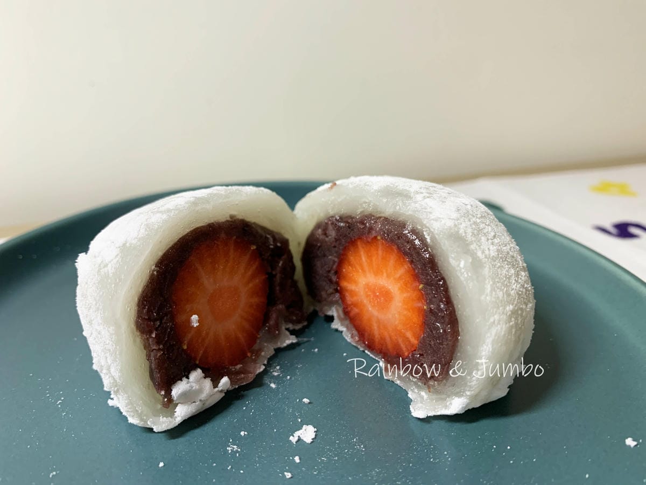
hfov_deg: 67.3
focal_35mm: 26
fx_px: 485
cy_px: 242
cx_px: 323
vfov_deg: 53.1
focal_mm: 4.25
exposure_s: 1/117
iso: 100
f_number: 1.8
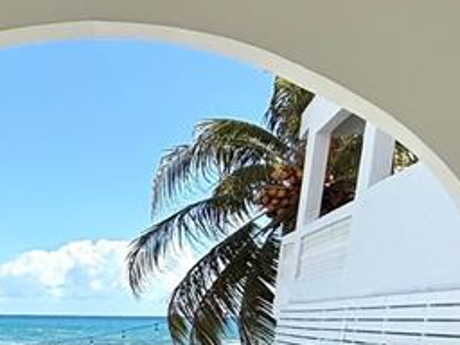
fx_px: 744
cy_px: 424
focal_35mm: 56
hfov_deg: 21.4
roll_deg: -1.0
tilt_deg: -8.9
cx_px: -381
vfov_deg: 23.6
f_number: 2.2
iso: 50
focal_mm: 2.22
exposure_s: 1/2165
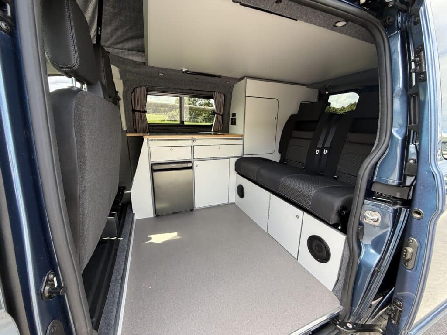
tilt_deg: -14.7
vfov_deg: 85.7
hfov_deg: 102.1
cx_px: 224
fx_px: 181
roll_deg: -4.6
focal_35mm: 14
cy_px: 168
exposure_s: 1/151
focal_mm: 2.22
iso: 50
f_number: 2.2
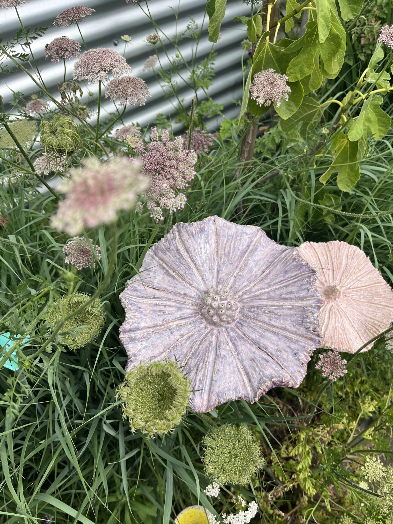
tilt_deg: -48.2
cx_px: 196
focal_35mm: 26
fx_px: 394
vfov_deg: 67.3
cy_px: 262
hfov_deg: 53.1
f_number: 1.6
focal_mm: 5.1
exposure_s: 1/1266
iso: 50
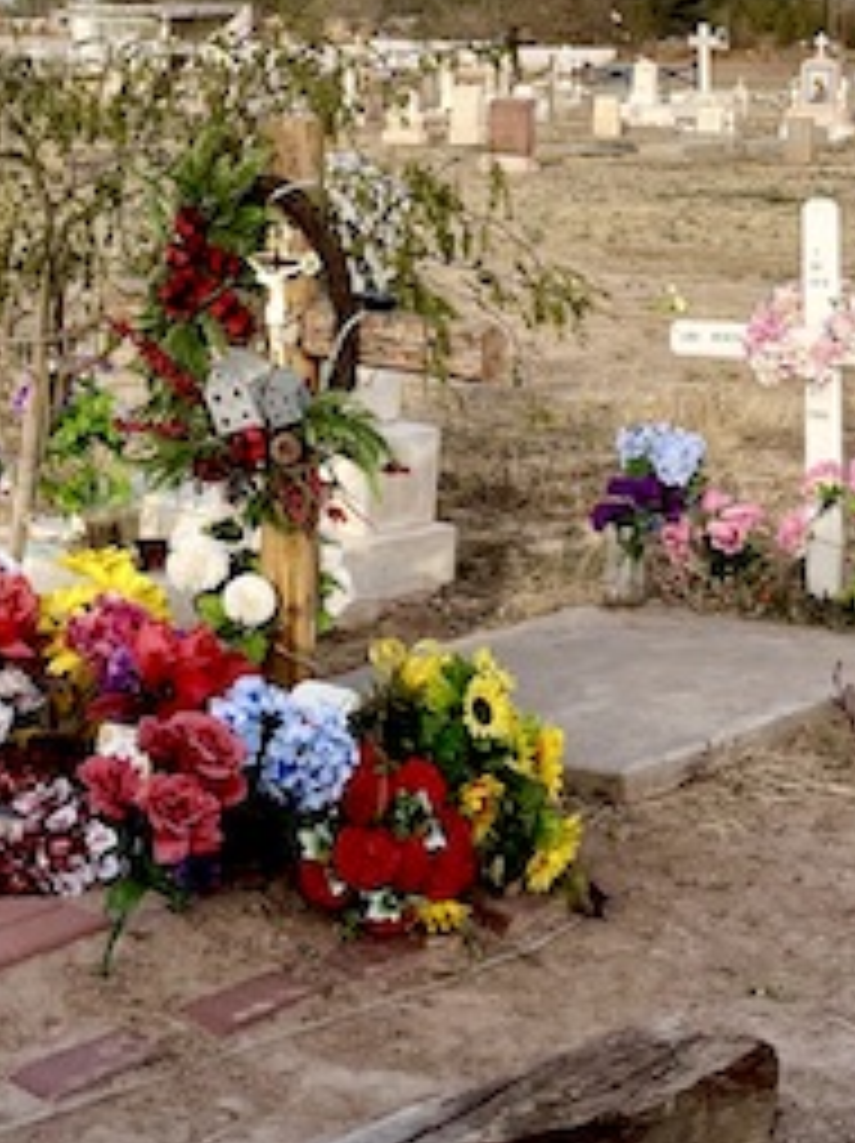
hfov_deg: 17.9
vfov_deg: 23.4
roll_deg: -0.3
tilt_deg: -1.9
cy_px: 171
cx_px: 256
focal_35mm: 82
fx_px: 2705
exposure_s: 1/2083
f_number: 1.6
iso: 32
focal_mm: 5.1
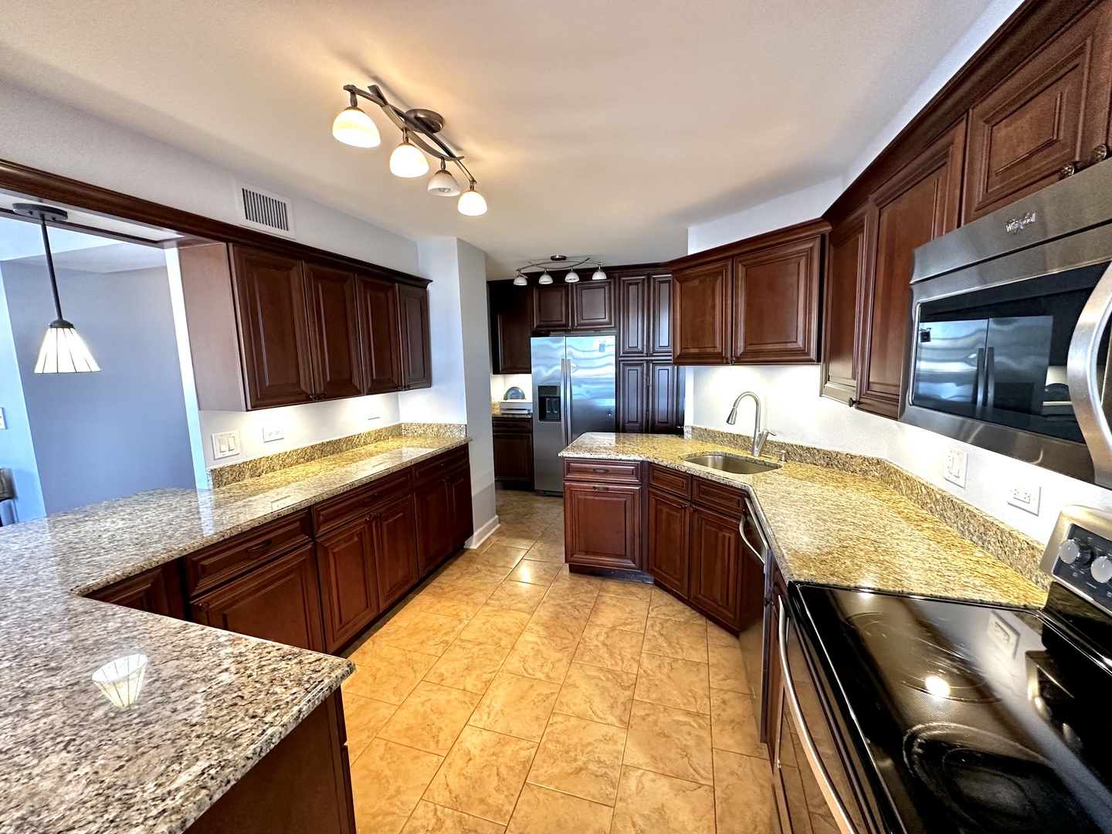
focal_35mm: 14
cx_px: 556
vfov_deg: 85.7
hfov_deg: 102.1
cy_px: 417
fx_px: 450
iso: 250
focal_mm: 2.22
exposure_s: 1/60
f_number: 2.2
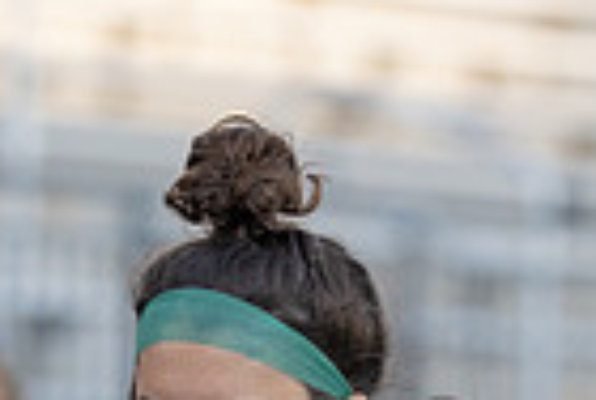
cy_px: 785
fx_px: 9125
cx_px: 379
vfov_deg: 2.5
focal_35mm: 550
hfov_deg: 3.7
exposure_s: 1/6400
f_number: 2.8
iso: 1600
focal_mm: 133
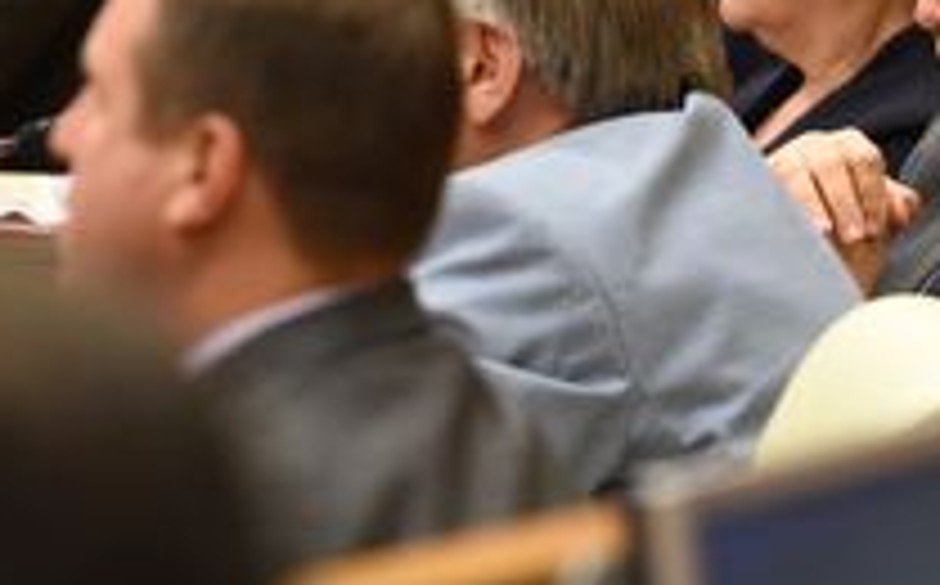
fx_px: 17499
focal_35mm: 684
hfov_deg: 3.1
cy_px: 171
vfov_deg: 1.9
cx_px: 940
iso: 3200
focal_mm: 200
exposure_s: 1/640
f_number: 3.5
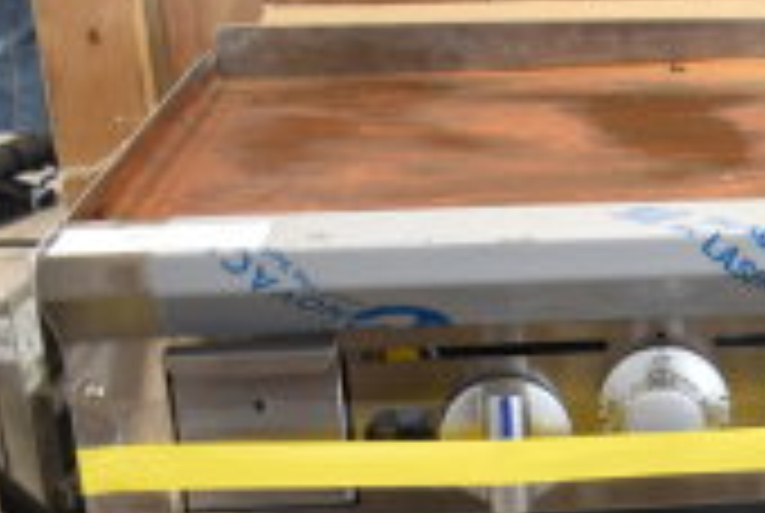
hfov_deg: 15.9
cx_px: 1300
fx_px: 2401
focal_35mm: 113
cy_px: 637
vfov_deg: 11.9
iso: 320
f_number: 3.8
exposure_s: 1/30
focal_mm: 21
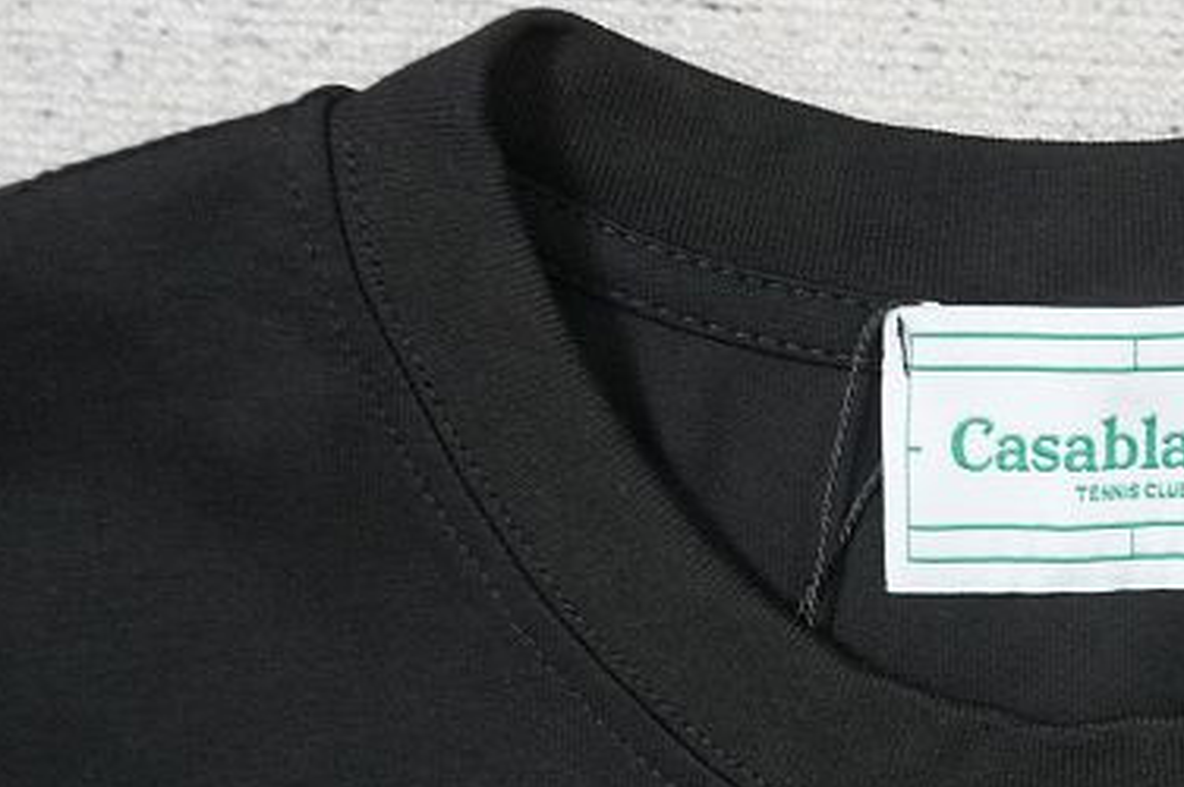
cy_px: 379
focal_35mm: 67
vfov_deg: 20.3
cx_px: 1090
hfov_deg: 28.8
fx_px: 2204
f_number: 10
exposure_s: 1/100
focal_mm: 21
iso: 1600
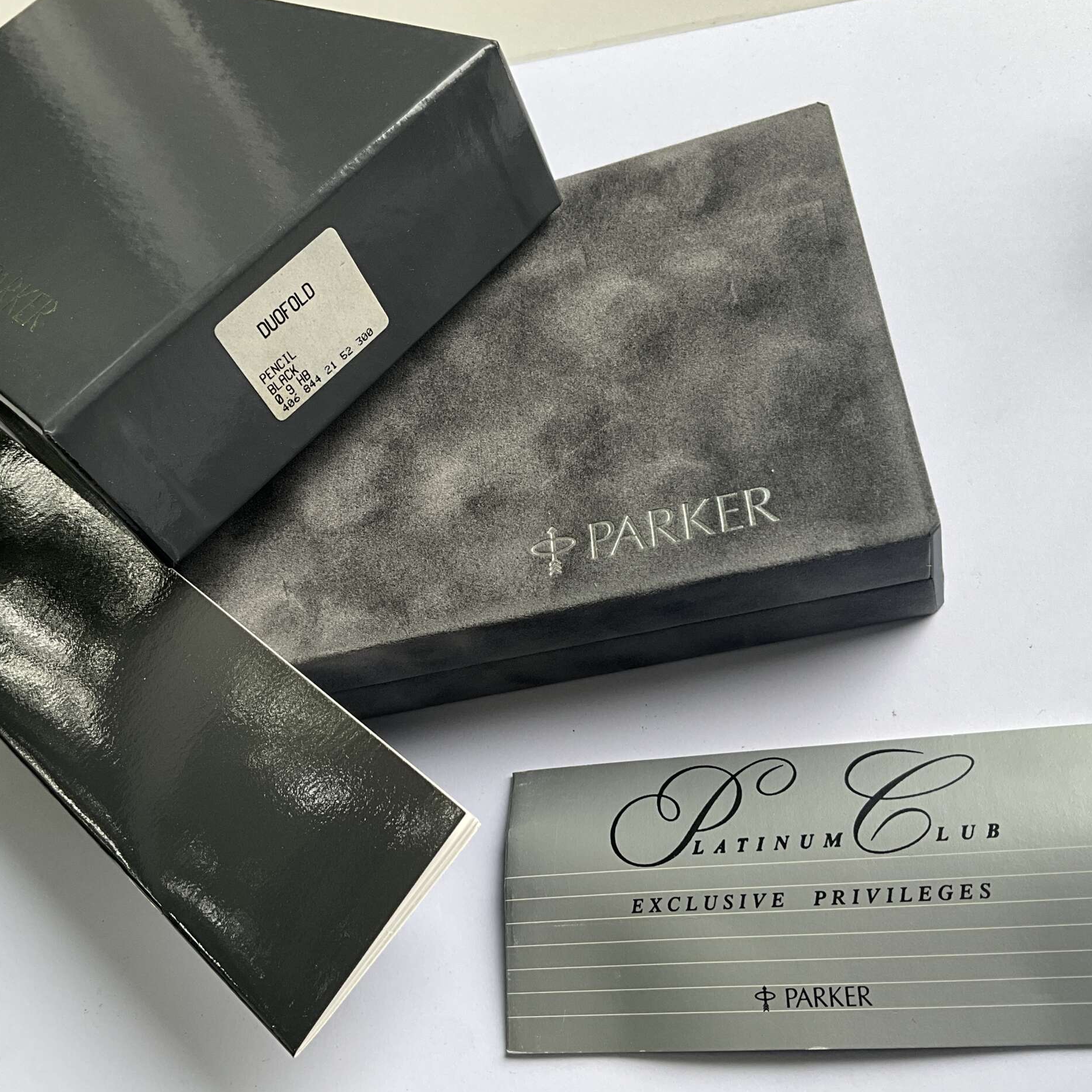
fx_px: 1249
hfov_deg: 47.2
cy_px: 544
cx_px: 500
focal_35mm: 35
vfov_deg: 47.2
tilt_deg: -57.4
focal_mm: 3
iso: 32
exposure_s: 1/122
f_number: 1.8
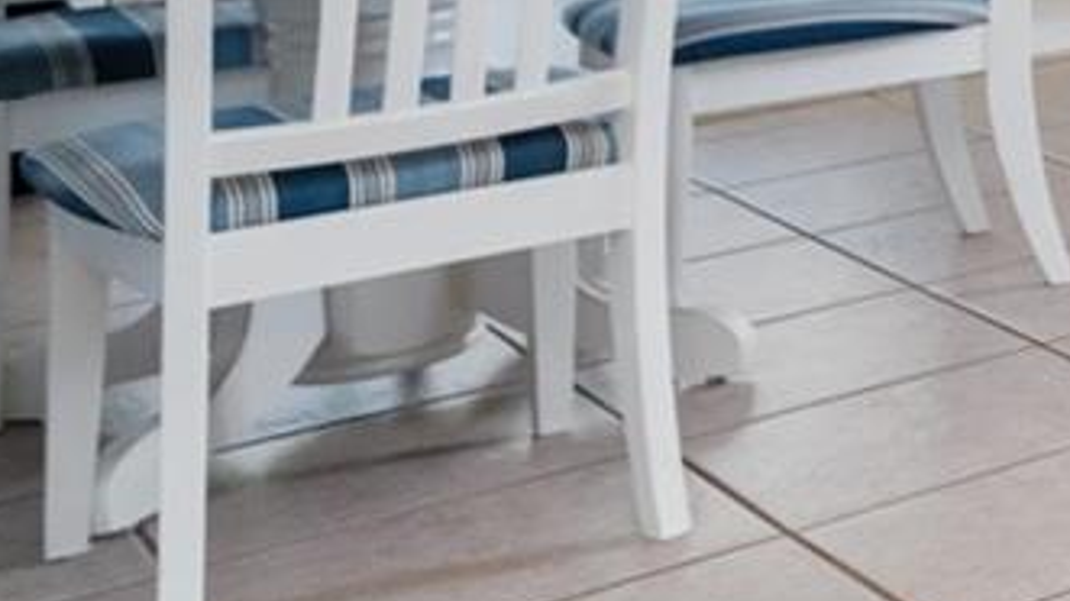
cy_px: -478
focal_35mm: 77
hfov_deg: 15.5
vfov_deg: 13.9
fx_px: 2185
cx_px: 2518
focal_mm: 15.2
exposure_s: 1/6
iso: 320
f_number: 7.1
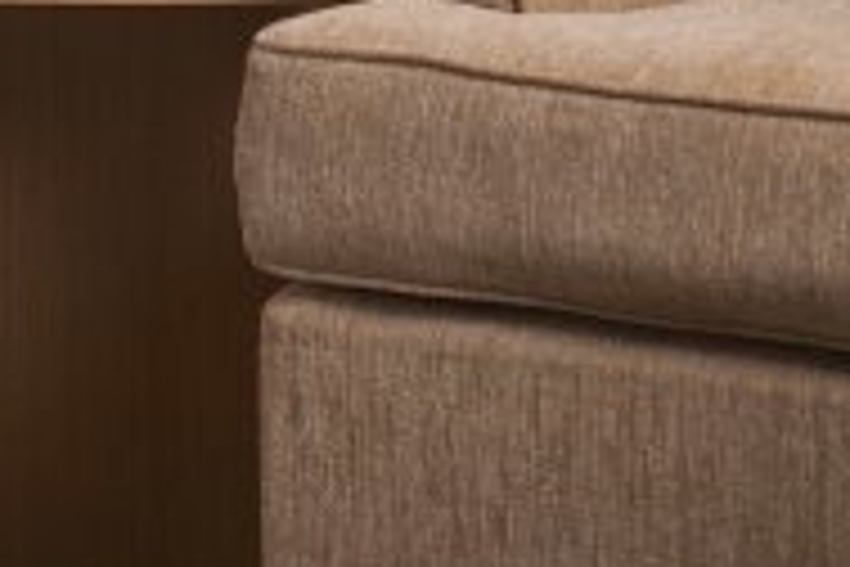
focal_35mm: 190
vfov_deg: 6.8
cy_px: -862
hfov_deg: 10.8
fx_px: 4486
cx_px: 238
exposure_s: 1/60
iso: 50
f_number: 2.8
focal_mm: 35
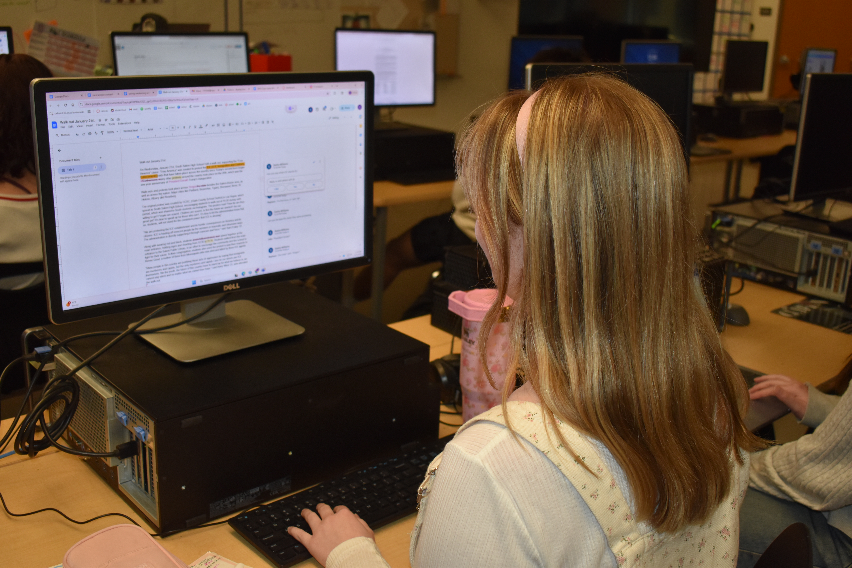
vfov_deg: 34.2
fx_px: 923
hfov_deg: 49.6
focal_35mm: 39
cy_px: 284
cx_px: 426
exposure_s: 1/125
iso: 800
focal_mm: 26
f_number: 4
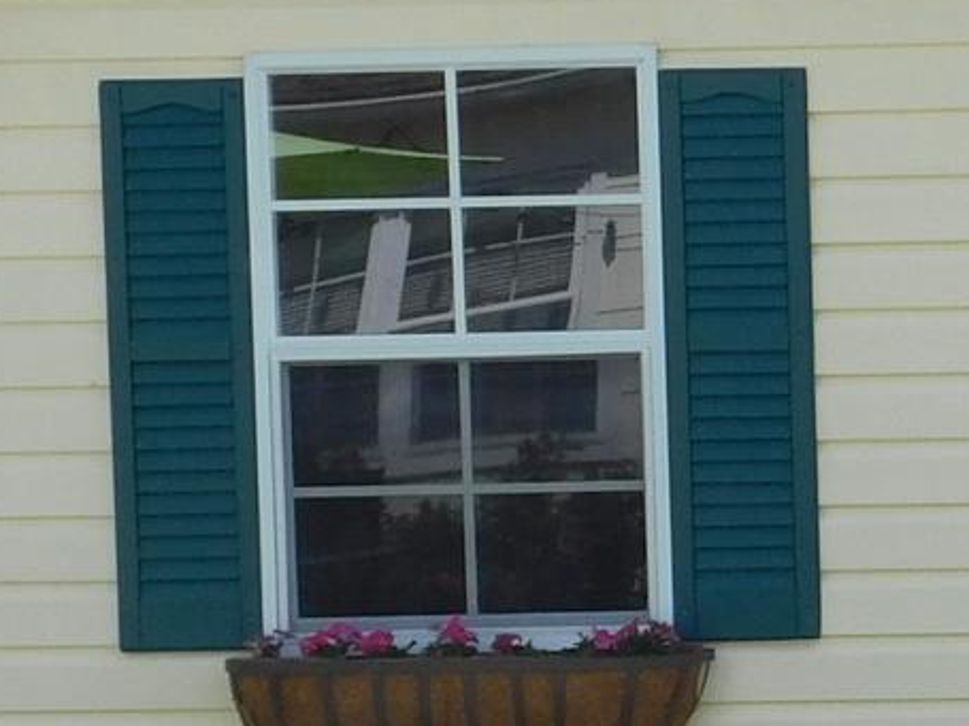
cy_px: 700
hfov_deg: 11.8
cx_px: 1350
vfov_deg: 9.1
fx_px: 4534
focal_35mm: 162
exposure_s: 1/800
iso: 125
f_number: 3.5
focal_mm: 6.3
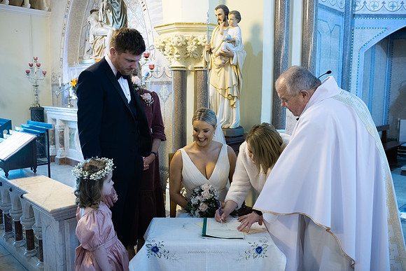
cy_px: 136
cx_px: 203
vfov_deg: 41.1
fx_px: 361
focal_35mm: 32
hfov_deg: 58.7
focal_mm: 32
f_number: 3.5
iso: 1250
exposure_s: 1/160
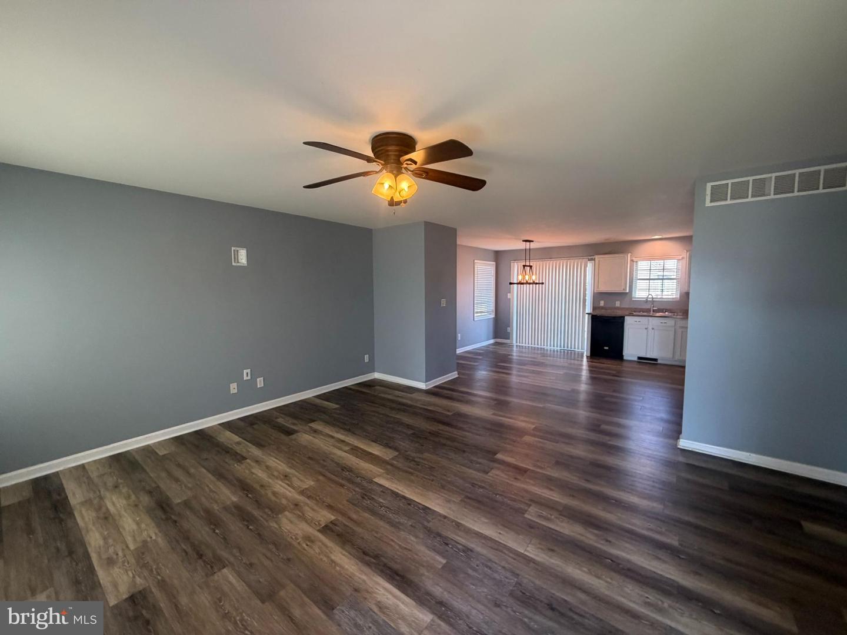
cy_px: 318
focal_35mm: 14
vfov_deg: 85.7
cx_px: 424
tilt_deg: -4.1
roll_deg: +0.3
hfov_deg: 102.1
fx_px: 343
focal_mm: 2.22
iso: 320
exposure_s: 1/121
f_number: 2.2
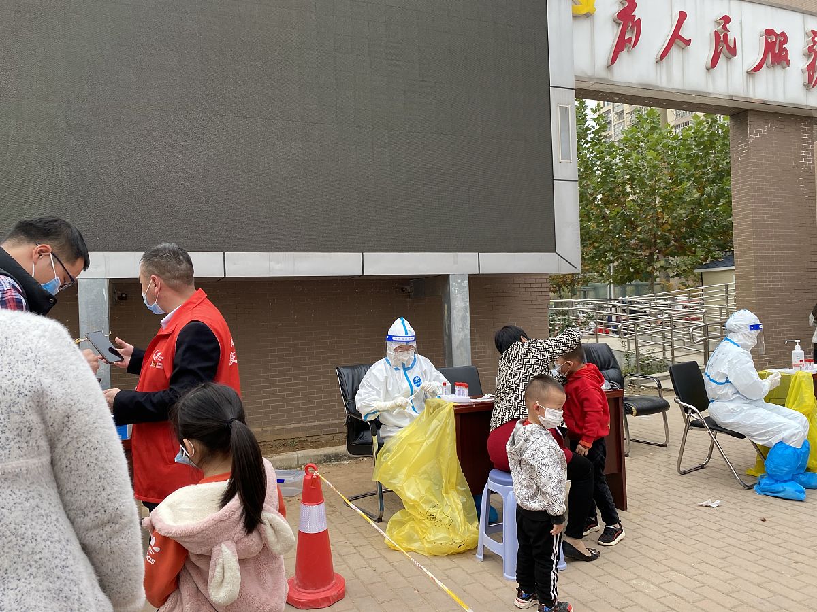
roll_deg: +0.9
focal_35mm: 26
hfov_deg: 67.3
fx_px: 614
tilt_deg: +0.4
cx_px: 408
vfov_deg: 53.1
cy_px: 306
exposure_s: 1/531
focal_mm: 4.25
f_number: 1.8
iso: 32
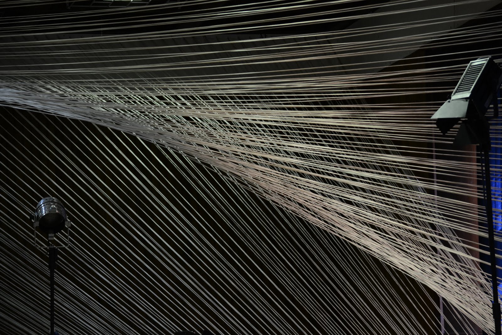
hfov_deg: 11.8
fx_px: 2426
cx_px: 251
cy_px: 168
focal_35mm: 174
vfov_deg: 7.9
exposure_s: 1/40
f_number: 4.8
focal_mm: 116
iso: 800
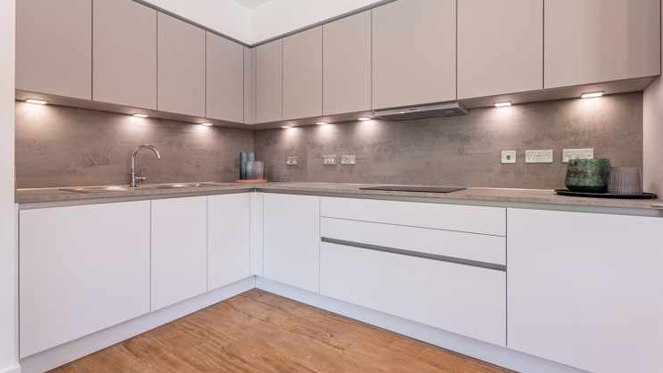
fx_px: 299
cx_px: 335
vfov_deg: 63.8
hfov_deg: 95.9
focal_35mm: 17
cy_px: 169
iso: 400
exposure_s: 1/160
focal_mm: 16
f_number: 8
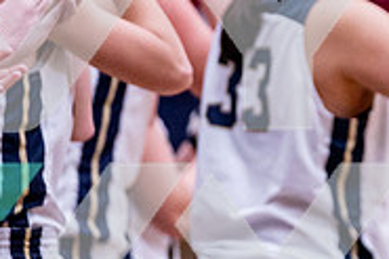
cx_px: 591
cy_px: 18
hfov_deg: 3.3
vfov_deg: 2.2
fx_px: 6672
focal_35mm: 618
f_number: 2.8
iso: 2000
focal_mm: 142
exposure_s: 1/1250
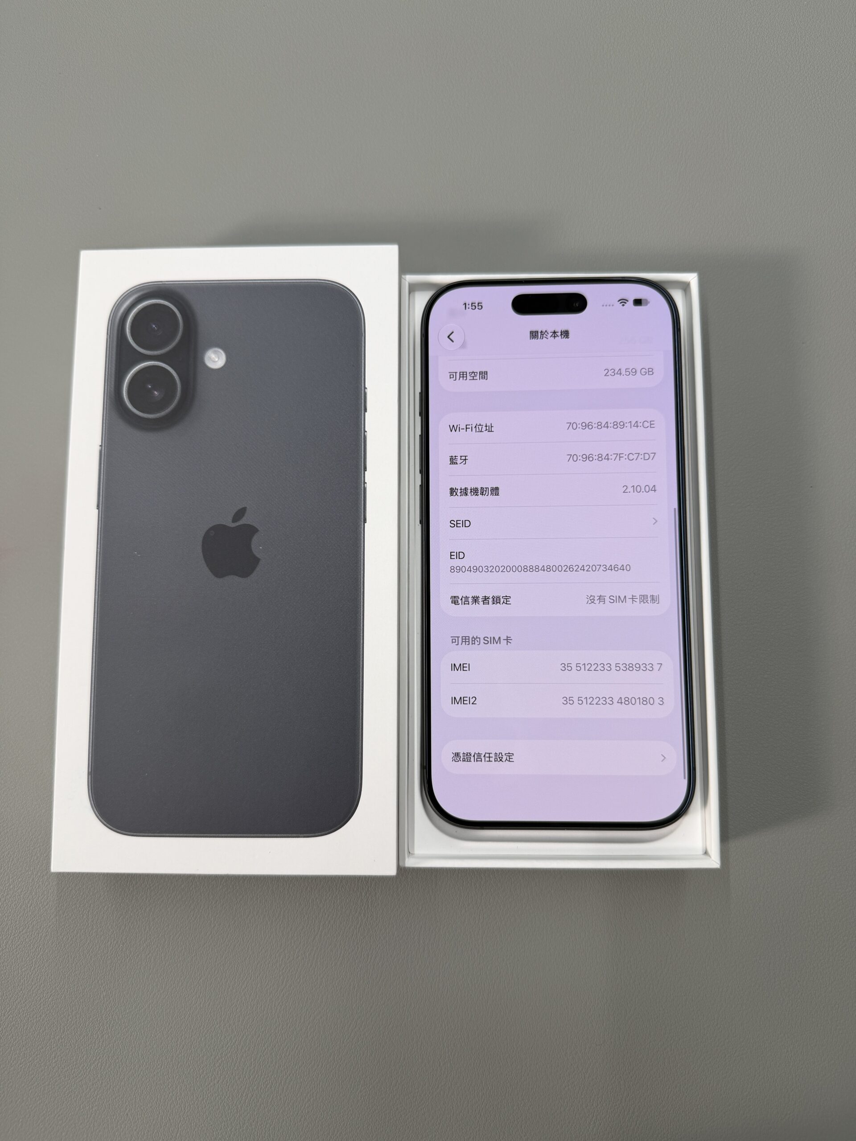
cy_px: 570
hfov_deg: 56.8
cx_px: 428
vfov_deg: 71.6
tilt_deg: -83.4
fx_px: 791
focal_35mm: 24
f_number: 1.78
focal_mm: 6.76
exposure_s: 1/121
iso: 64
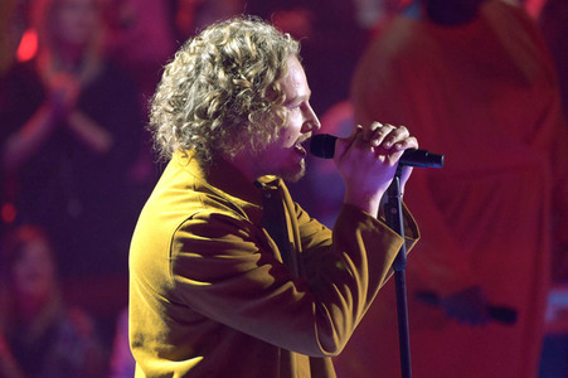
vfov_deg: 3.0
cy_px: 189
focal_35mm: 460
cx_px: 284
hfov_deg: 4.5
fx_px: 7252
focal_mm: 460
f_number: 5.6
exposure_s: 1/400
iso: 12800
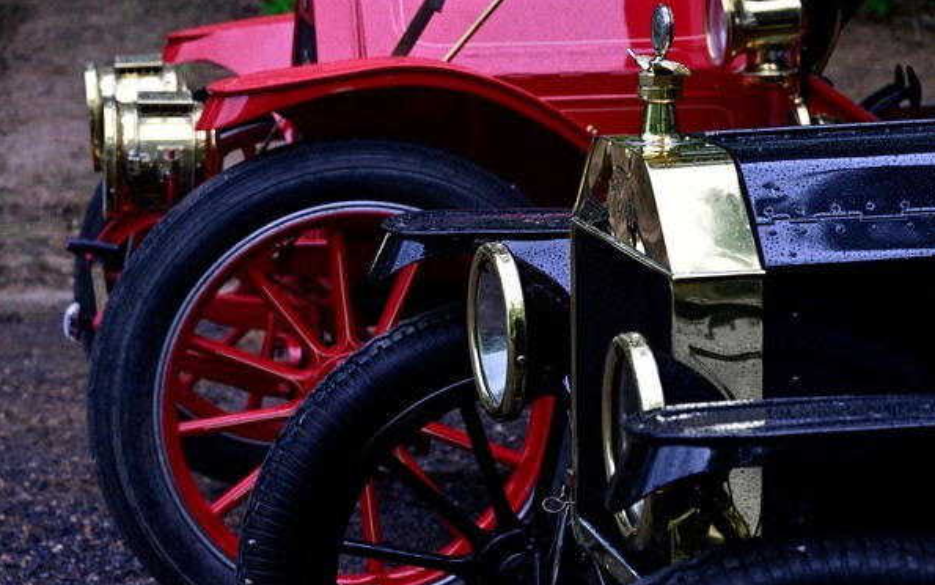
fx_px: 3007
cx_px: 468
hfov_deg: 17.7
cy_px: 311
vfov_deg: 11.1
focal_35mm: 118
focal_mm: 115
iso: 640
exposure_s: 1/200
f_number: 8
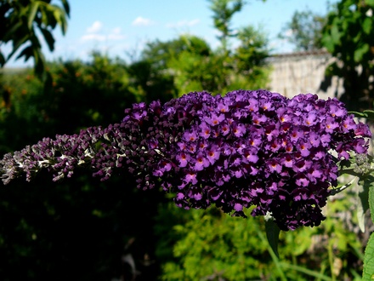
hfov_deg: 52.6
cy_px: 140
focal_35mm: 35
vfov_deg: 40.7
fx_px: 378
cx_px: 187
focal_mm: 5.2
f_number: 2.8
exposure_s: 1/1000
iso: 80
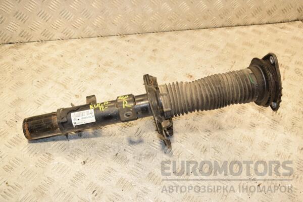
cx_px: 152
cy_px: 101
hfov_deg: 51.3
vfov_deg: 35.5
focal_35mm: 38
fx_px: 316
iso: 800
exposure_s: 1/200
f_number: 7.1
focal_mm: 25
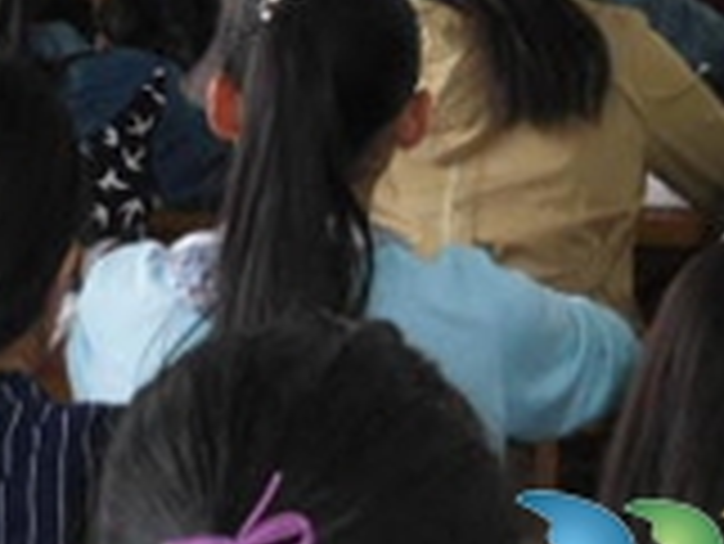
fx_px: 3956
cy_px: -97
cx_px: 112
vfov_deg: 7.8
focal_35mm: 189
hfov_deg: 10.4
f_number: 4.5
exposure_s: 1/60
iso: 450
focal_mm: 11
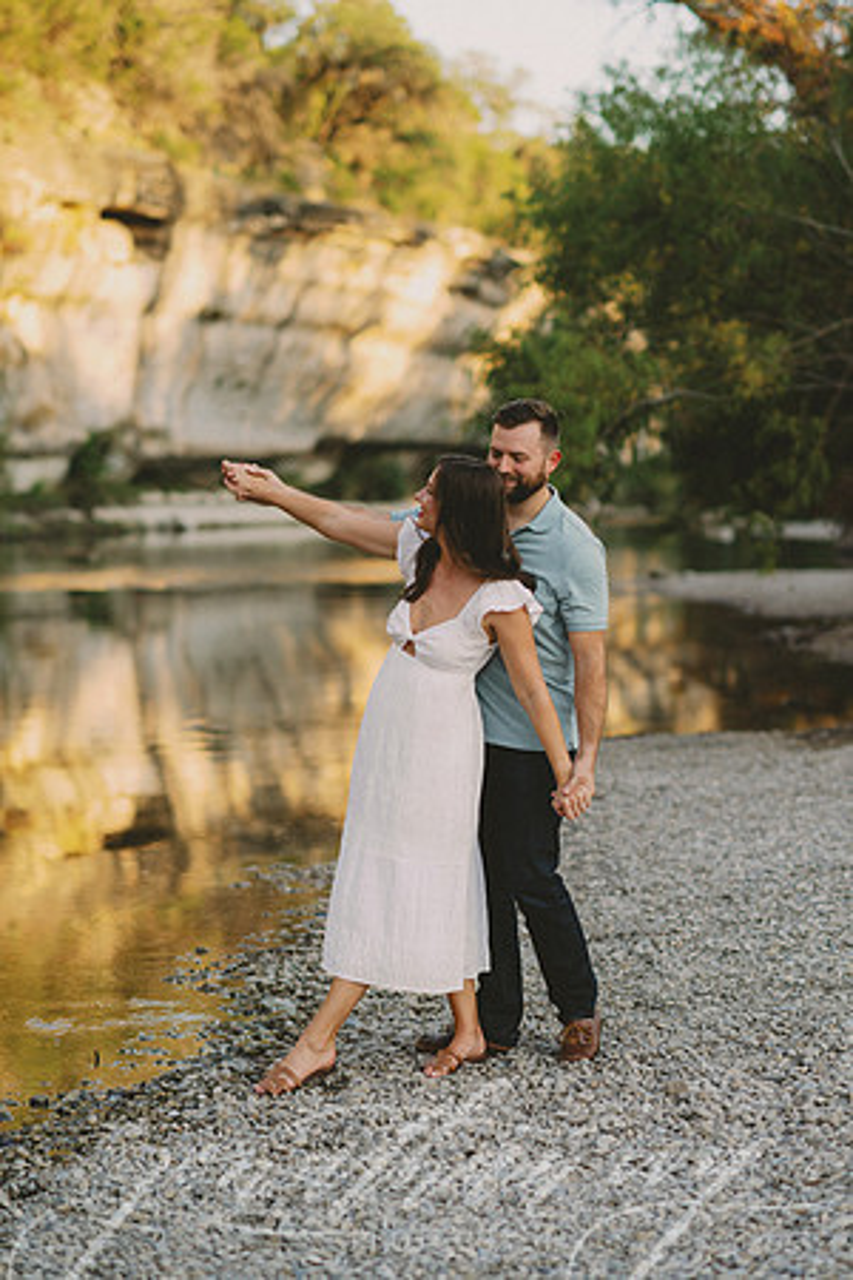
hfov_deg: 16.1
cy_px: 640
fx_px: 3021
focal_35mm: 85
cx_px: 426
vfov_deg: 23.9
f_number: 2.5
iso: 125
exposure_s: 1/800
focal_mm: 85
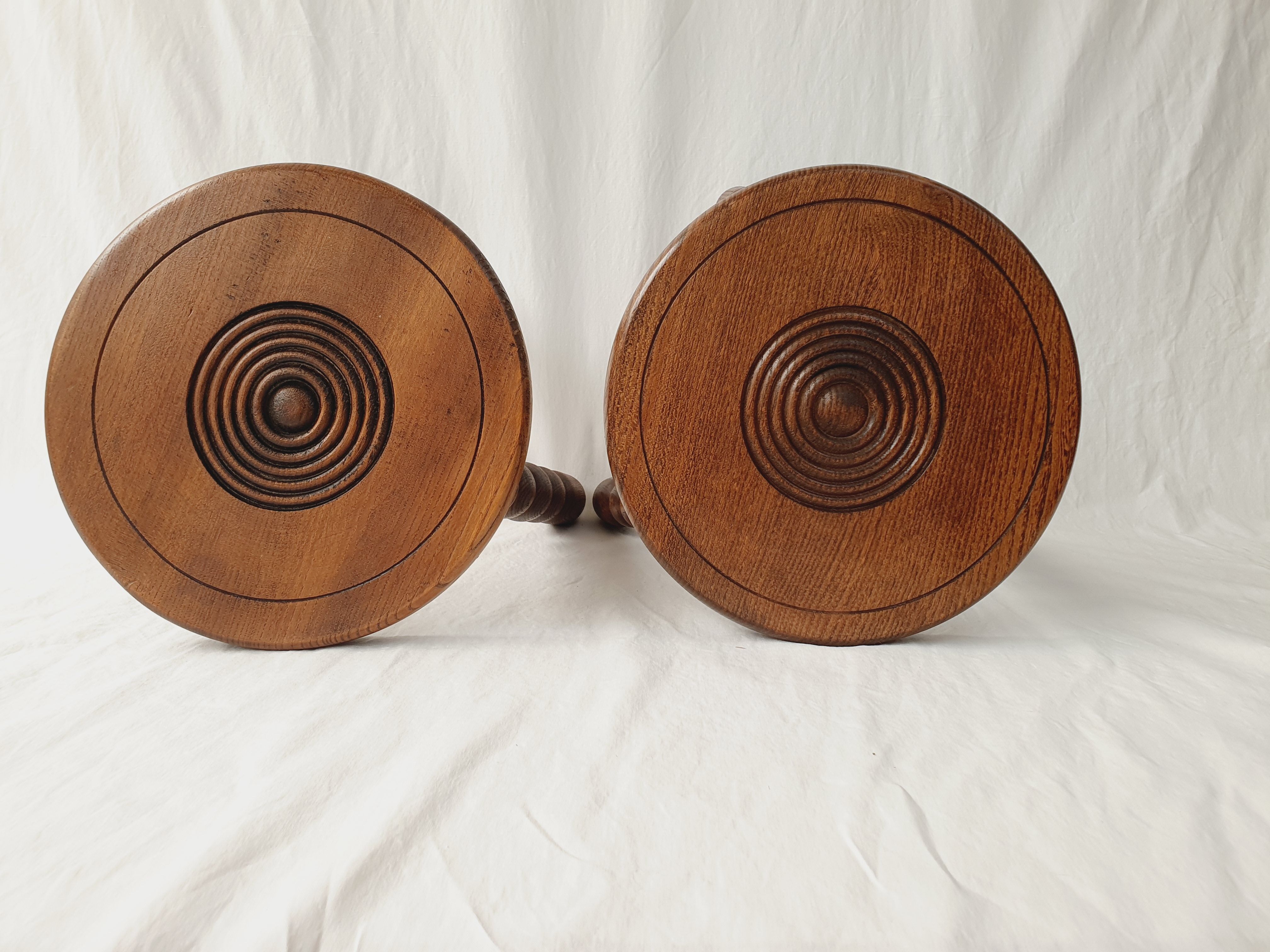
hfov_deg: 67.3
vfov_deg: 53.1
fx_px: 954
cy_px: 476
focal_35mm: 26
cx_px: 635
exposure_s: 1/244
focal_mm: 4.32
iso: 50
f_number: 2.4
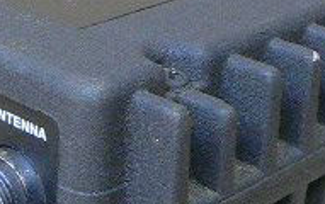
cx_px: 104
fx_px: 1100
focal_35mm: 124
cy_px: 82
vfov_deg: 10.6
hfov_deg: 16.8
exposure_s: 1/8
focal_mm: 4.6
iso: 200
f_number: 2.8
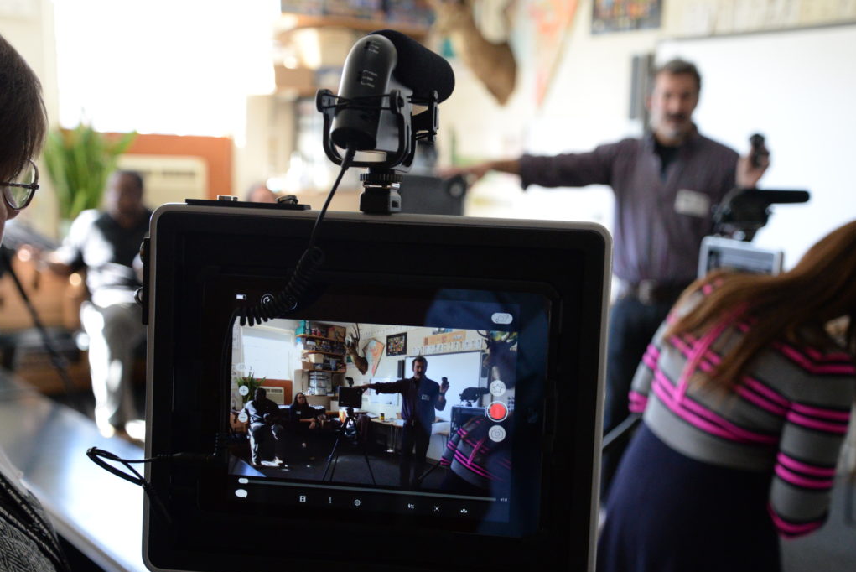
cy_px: 316
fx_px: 1118
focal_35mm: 47
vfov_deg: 28.7
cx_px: 449
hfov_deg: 41.9
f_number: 4.2
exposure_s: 1/200
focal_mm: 40
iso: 4000
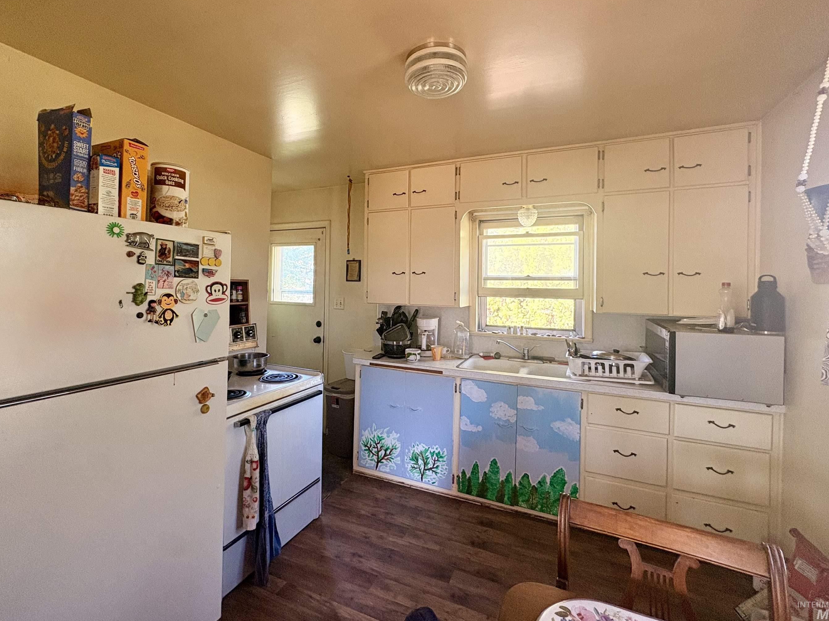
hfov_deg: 94.4
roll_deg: -1.2
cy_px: 282
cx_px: 395
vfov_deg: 77.9
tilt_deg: +0.5
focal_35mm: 16
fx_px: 383
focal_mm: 2.22
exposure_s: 1/72
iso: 200
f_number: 2.2
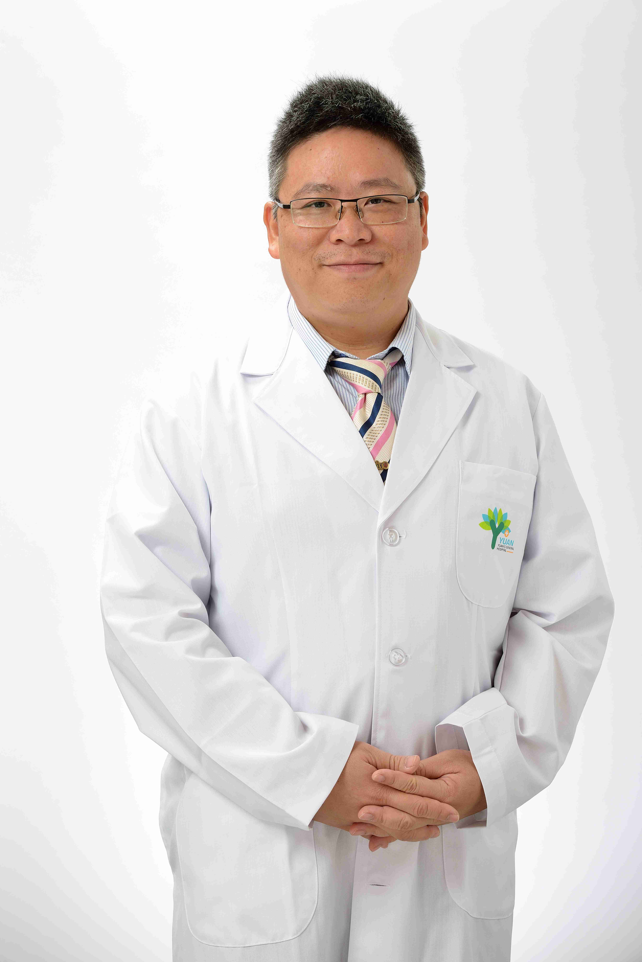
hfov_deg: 15.2
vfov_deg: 22.6
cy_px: 481
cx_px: 321
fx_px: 2406
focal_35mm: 90
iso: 125
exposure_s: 1/125
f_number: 11
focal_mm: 90
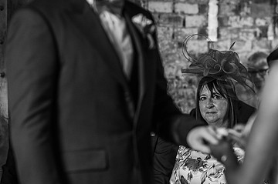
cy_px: 95
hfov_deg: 15.0
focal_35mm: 137
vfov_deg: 10.0
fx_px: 1057
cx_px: 175
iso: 800
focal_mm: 85
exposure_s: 1/200
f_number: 2.5
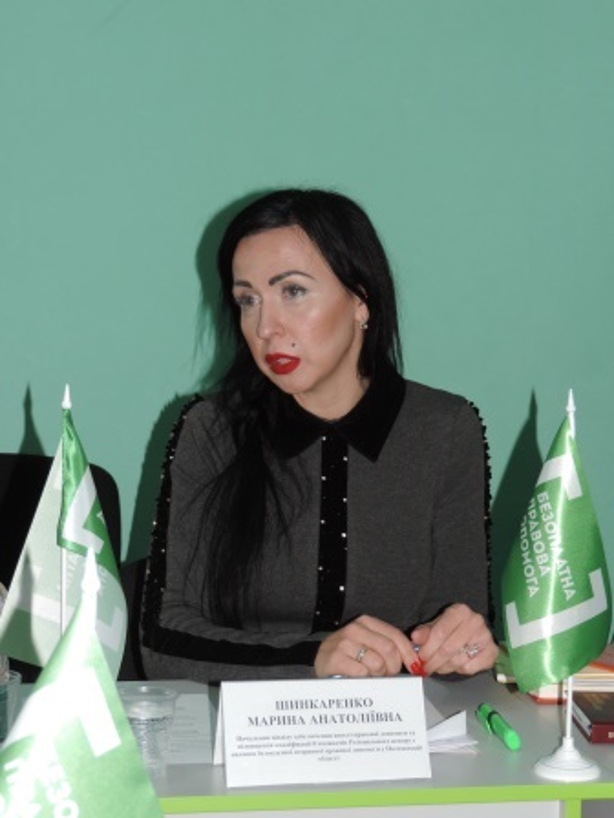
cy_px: 409
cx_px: 307
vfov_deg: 21.8
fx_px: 2128
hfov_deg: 16.4
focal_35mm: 90
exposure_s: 1/60
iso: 200
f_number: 4.1
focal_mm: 16
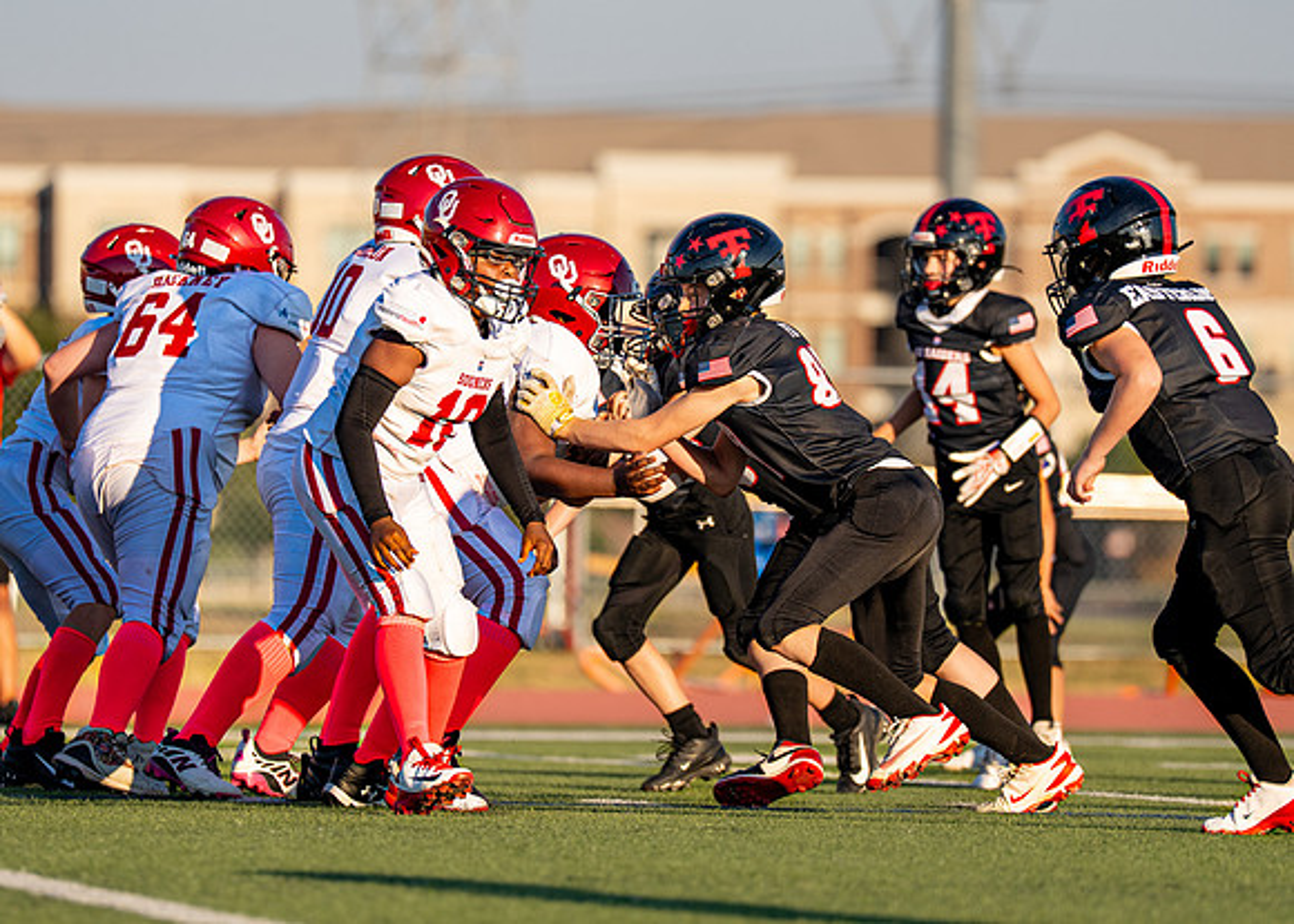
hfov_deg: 5.5
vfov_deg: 3.9
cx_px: 726
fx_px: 13582
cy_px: 396
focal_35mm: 370
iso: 100
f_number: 2.8
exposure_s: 1/1600
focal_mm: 200
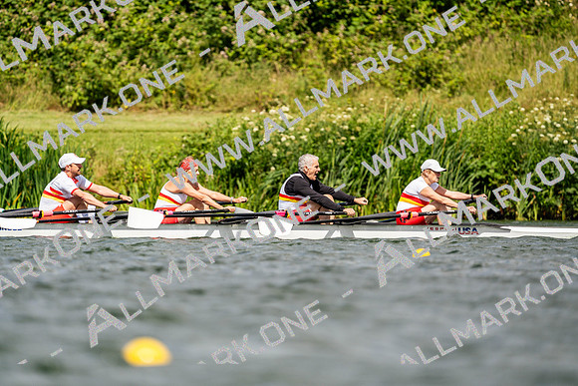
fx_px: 8880
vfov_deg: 2.5
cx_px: 289
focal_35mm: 553
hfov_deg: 3.7
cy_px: 193
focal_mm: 553
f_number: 6.3
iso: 250
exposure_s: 1/2000
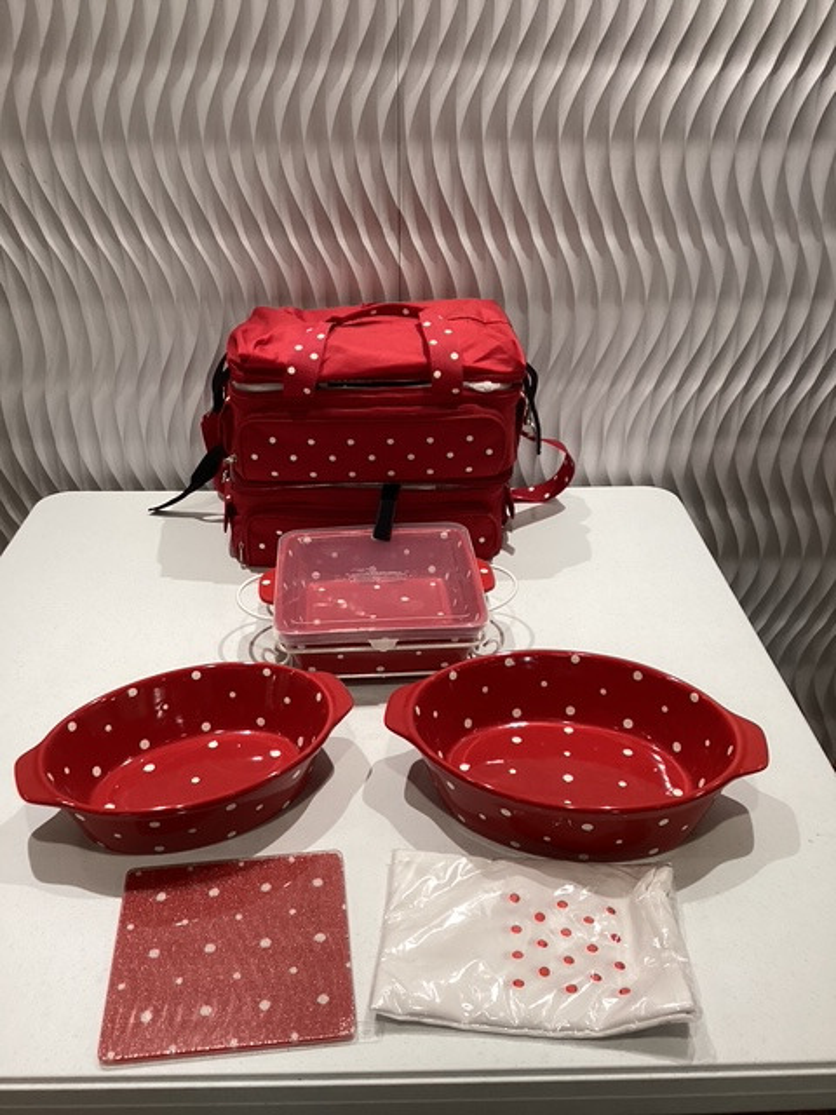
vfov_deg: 58.4
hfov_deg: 45.4
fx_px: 998
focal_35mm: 31
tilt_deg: -31.9
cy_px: 558
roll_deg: +0.1
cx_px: 418
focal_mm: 3.3
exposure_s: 1/60
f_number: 2.4
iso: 125
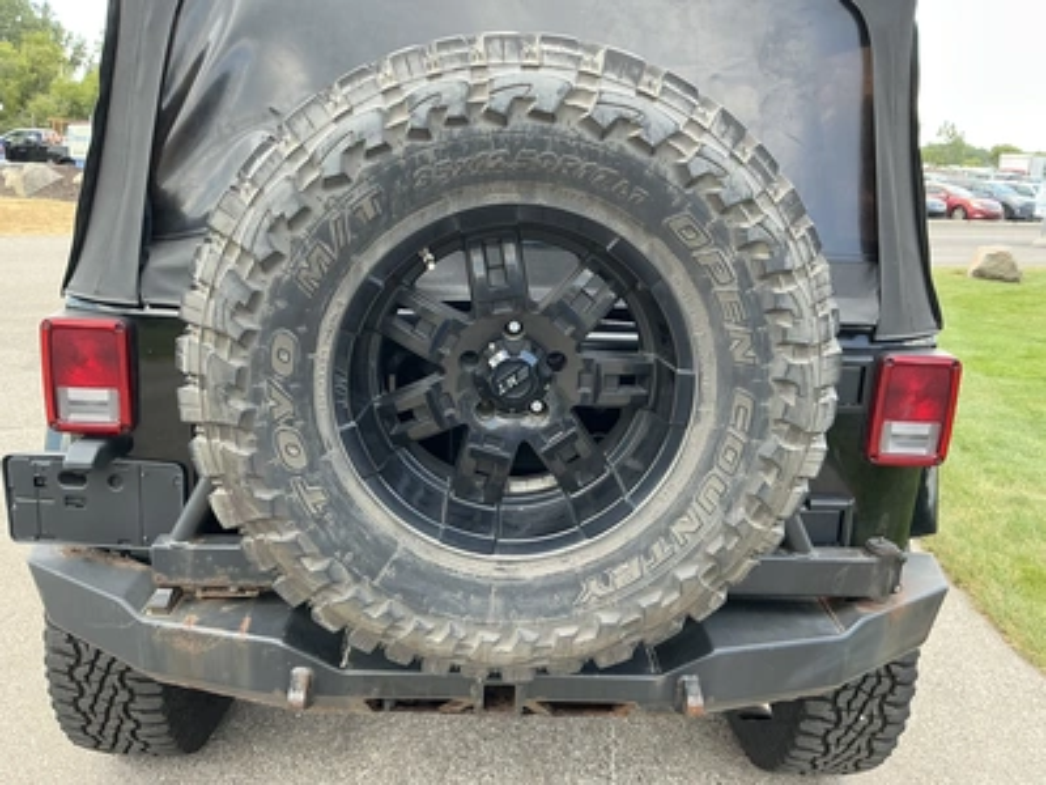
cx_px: 523
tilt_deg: -12.3
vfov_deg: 49.7
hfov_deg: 63.4
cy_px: 392
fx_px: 846
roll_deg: -3.5
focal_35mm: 28
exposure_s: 1/122
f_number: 1.8
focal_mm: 3
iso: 20
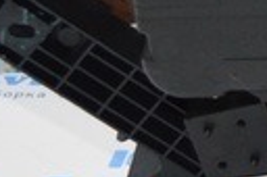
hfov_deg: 6.8
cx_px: 603
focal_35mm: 288
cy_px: -61
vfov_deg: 4.7
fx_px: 2133
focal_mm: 24
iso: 400
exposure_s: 1/80
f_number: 4
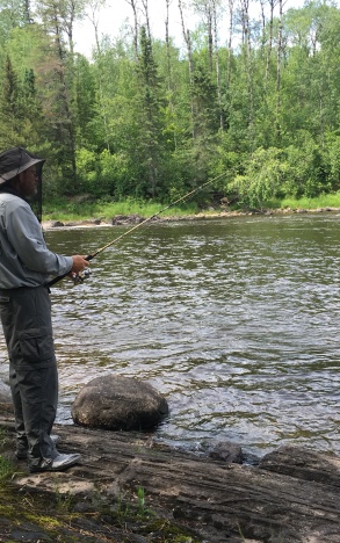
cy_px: 270
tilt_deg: -6.6
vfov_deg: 47.2
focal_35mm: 42
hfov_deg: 30.4
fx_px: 622
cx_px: 216
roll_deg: +2.6
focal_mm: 4.15
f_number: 2.2
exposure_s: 1/334
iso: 25
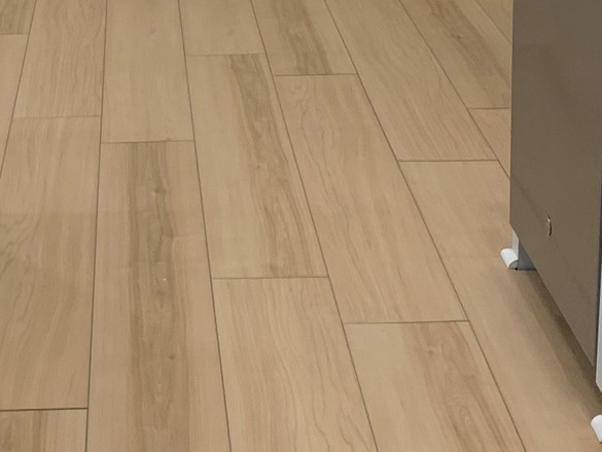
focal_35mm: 91
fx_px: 1583
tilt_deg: -15.3
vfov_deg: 15.9
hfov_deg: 21.2
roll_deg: +1.9
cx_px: 108
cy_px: -20
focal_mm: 4.25
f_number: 1.8
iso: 64
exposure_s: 1/60
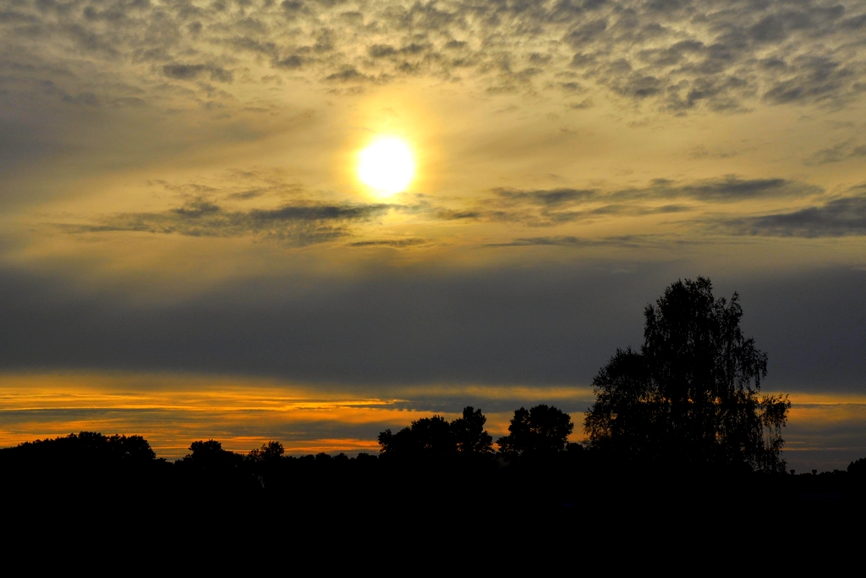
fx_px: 1732
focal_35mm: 72
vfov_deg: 18.9
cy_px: 289
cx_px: 433
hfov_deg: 28.1
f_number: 16
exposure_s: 1/1000
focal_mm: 48
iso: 200
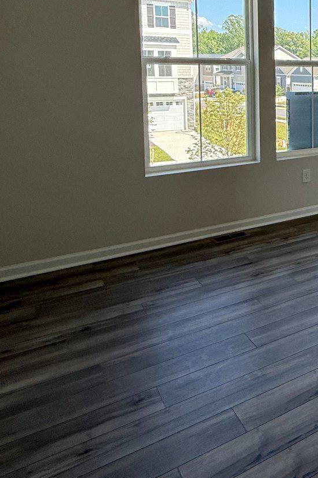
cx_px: 448
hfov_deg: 28.0
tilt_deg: -5.5
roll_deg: -0.2
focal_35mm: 36
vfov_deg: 50.6
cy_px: 111
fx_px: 477
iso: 64
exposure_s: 1/257
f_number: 2.2
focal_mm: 2.22
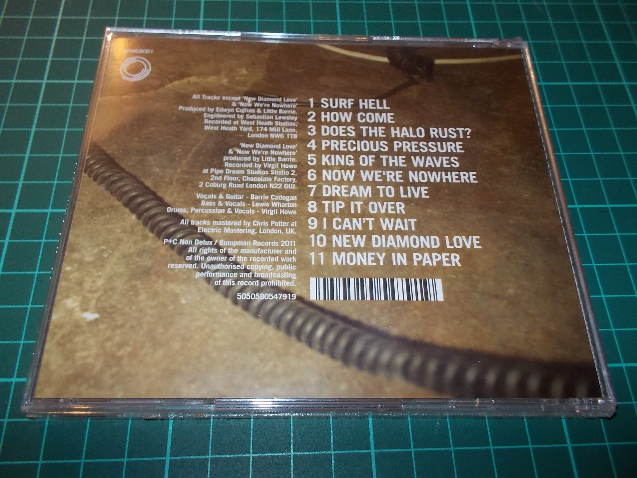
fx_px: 534
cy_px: 239
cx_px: 318
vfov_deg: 48.2
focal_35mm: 29
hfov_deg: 61.7
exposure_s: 1/30
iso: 200
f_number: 3.3
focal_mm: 4.1
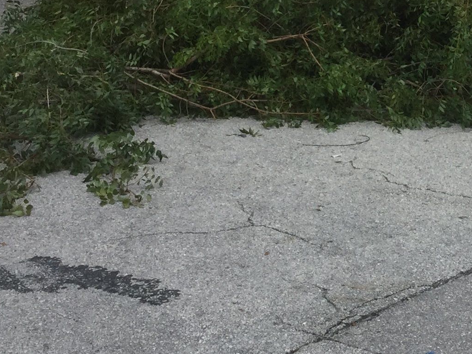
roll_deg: -0.7
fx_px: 1350
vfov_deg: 14.7
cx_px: 484
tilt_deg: -11.1
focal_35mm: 99
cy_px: -15
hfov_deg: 19.2
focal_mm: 3.3
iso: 25
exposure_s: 1/497
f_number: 2.4
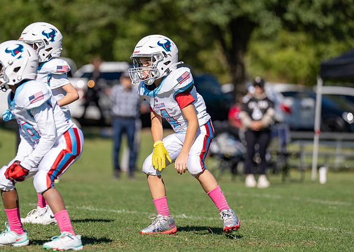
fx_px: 2963
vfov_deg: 4.9
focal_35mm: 295
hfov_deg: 6.8
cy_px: 121
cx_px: 151
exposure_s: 1/2500
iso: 100
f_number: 2.8
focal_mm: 200
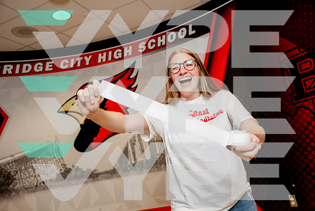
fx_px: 298
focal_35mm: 34
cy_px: 106
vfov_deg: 38.9
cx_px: 158
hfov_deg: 55.8
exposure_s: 1/250
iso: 400
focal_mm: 34
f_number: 4.5
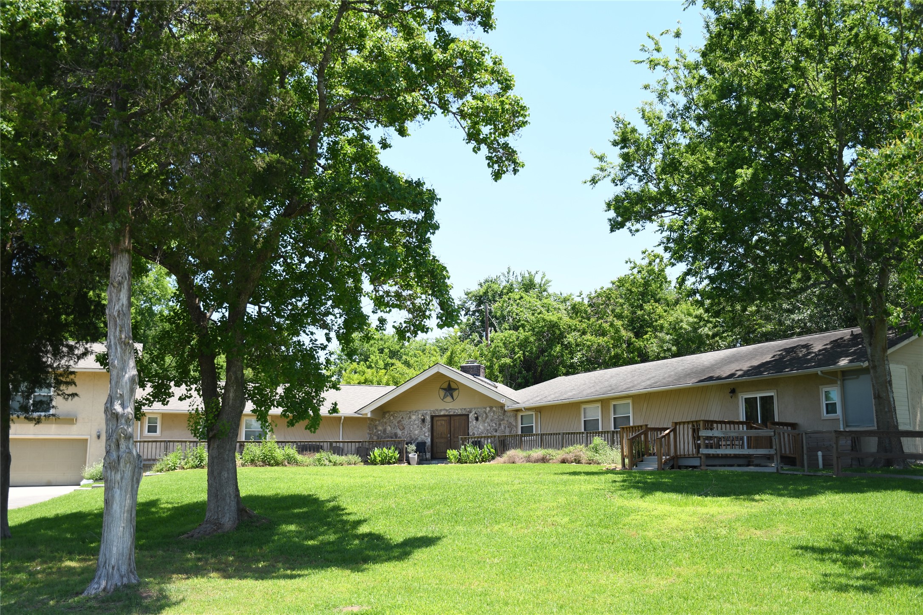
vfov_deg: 36.9
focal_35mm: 36
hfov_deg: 53.1
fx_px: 923
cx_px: 462
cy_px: 308
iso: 200
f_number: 3.8
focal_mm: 24
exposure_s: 1/640
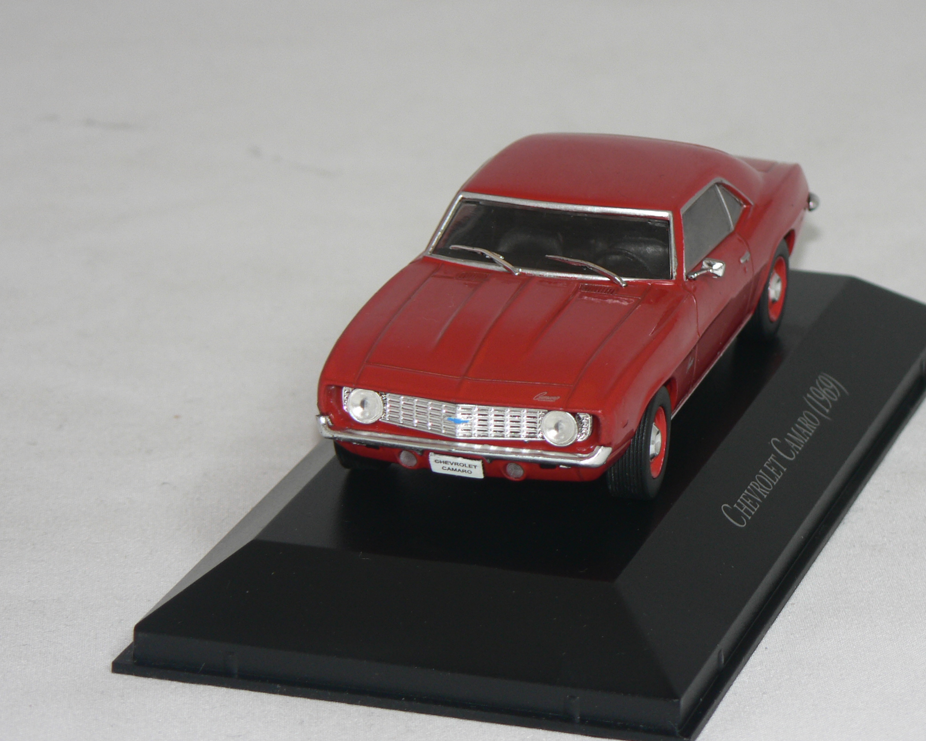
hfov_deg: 11.8
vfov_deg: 9.5
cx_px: 590
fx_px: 4467
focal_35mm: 163
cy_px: 335
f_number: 3.2
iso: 80
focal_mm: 21.6
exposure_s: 1/60
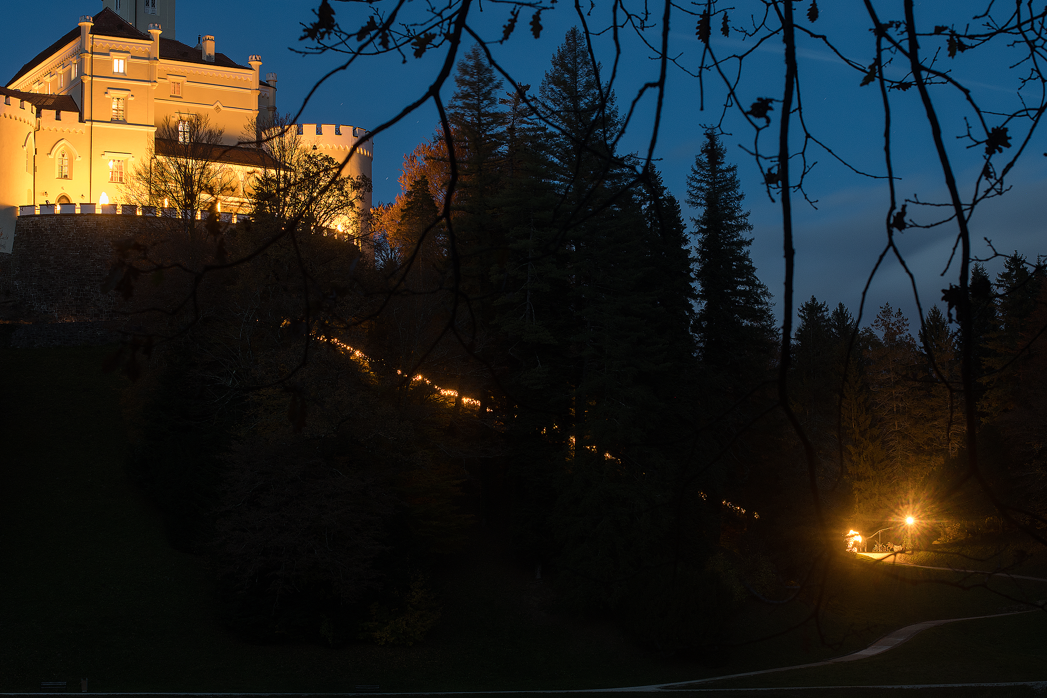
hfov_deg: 25.4
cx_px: 528
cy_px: 383
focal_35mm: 80
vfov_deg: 17.1
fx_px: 2327
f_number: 8
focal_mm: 50
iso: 250
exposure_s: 15
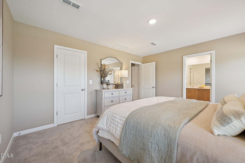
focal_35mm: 14
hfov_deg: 104.3
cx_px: 122
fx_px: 95
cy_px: 82
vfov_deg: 81.2
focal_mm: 14
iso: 280
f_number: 8
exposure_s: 1/15
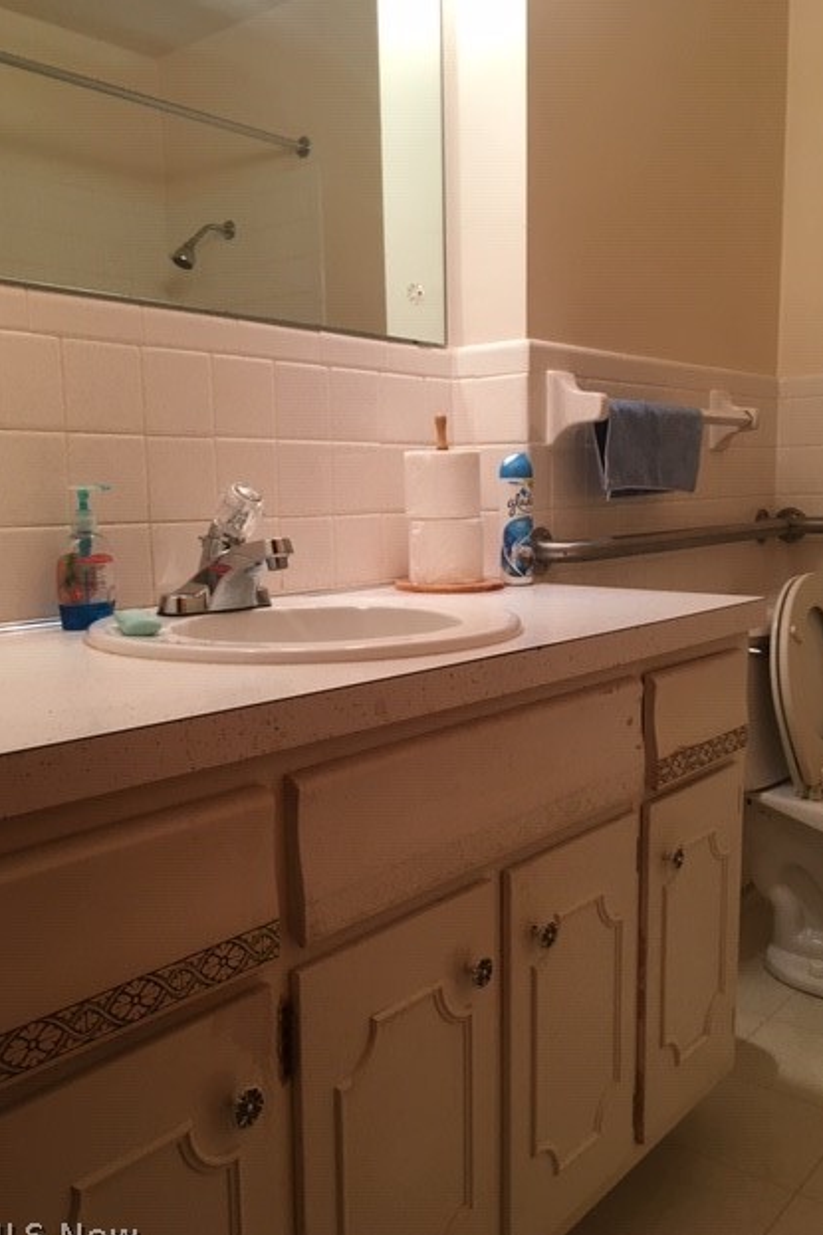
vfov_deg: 60.3
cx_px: 440
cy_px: 630
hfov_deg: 42.3
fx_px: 1064
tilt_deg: -10.7
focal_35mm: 31
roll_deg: +0.9
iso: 80
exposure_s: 1/30
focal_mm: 4.15
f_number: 2.2
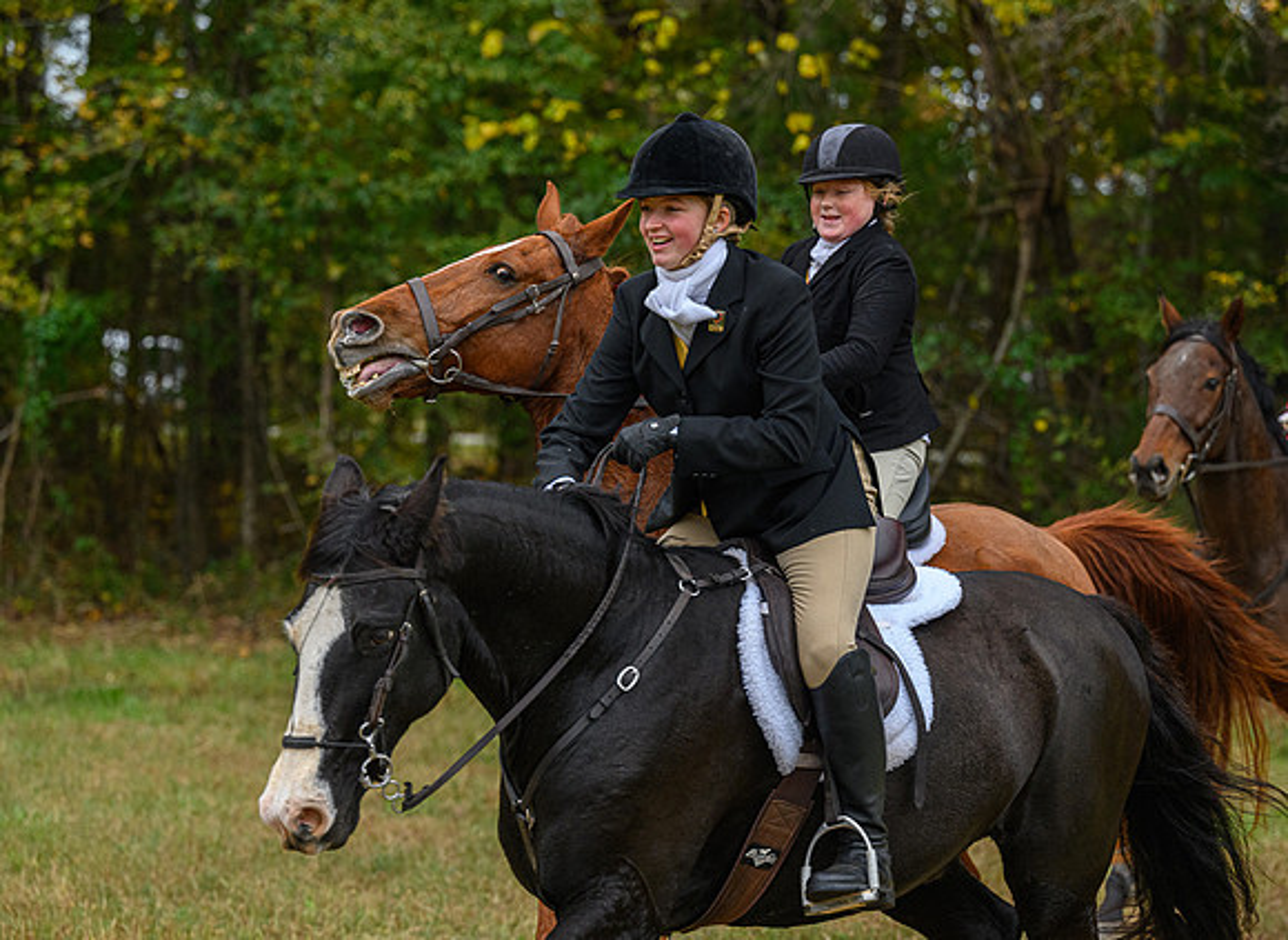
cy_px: 475
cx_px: 717
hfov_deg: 17.4
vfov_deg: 12.7
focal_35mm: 114
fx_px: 4208
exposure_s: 1/1000
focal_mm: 91
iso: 1250
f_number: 3.2
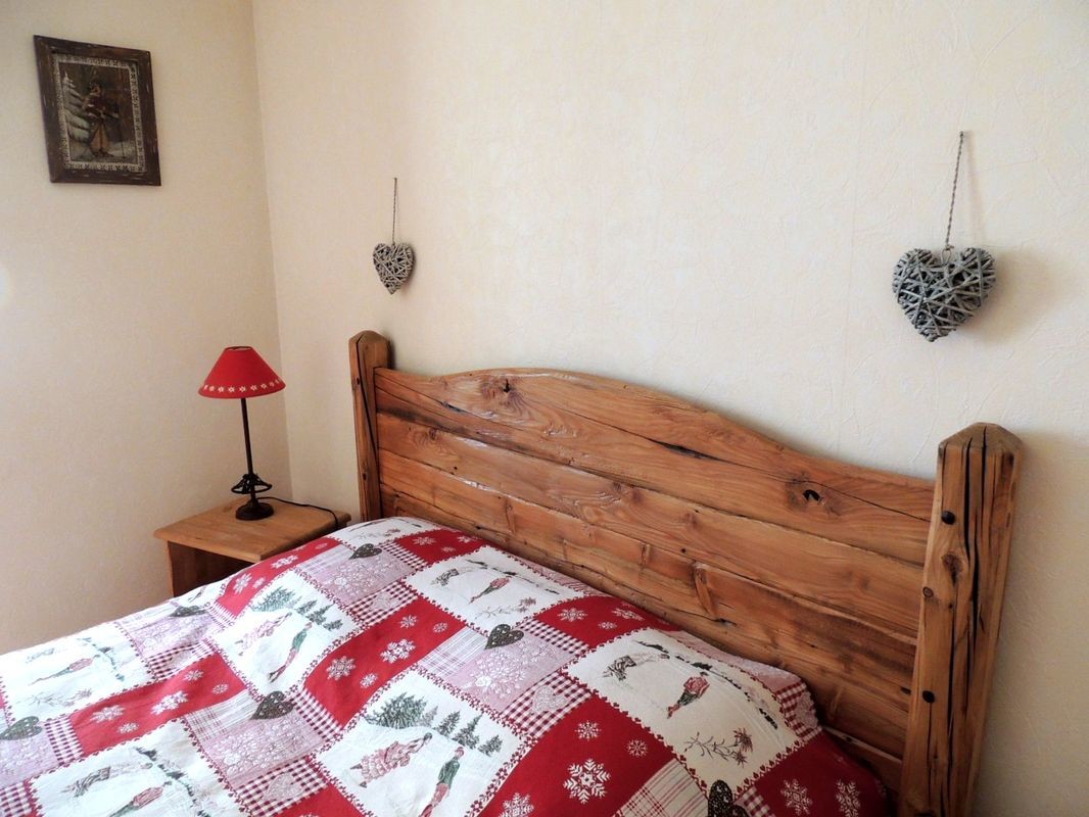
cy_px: 408
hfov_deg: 71.6
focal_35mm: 24
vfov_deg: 56.8
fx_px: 755
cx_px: 544
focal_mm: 4.3
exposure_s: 1/30
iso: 280
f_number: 3
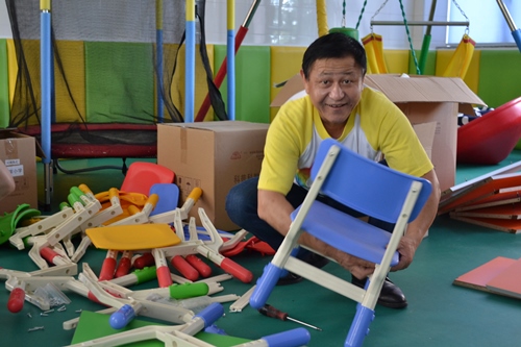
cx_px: 260
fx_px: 694
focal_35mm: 48
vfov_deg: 28.1
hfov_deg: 41.1
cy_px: 174
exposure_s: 1/40
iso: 800
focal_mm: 32
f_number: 4.8
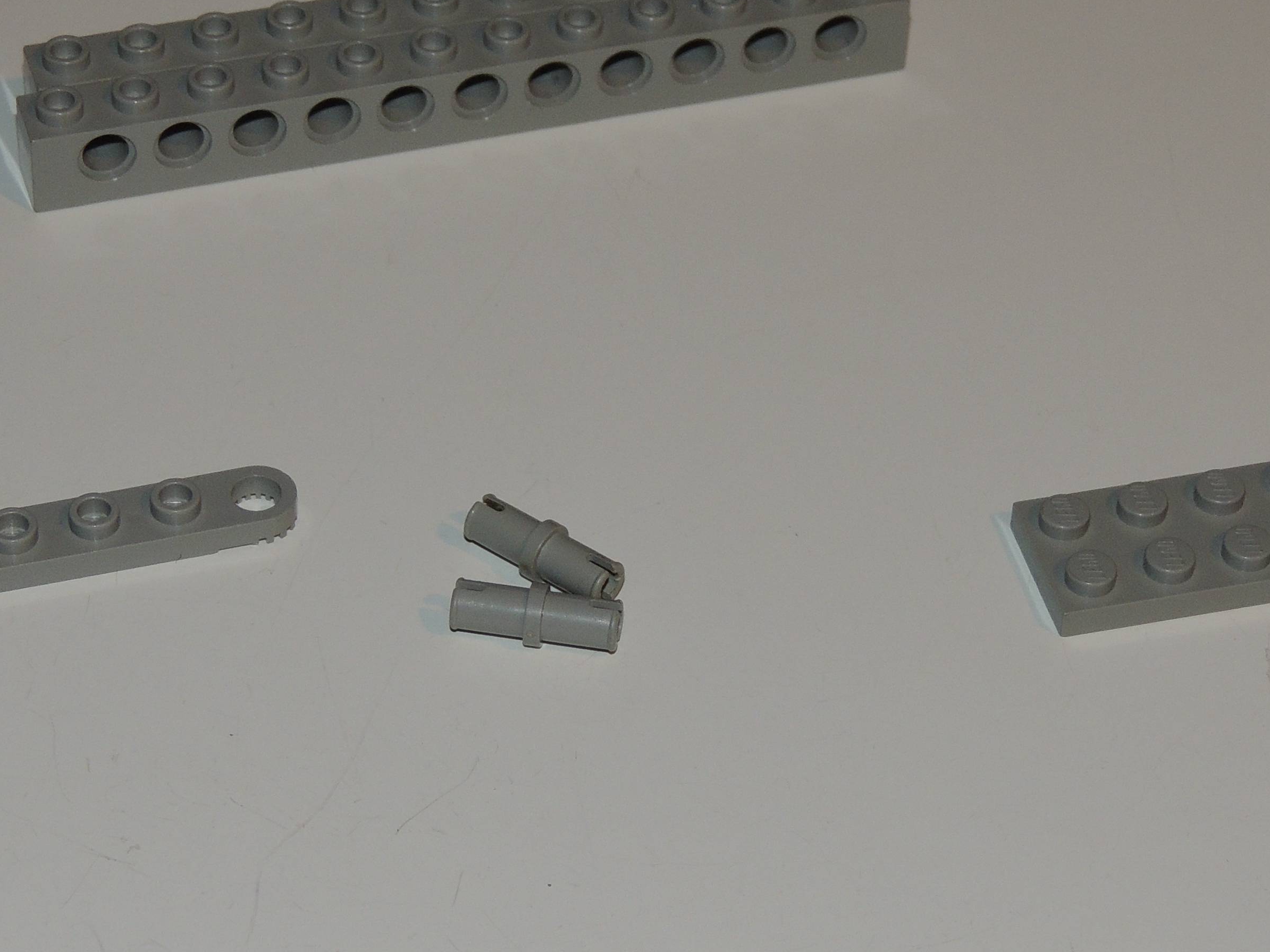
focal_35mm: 135
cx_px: 637
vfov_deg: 11.0
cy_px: 446
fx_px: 4953
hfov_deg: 14.6
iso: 140
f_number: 3.9
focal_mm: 12.4
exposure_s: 1/50
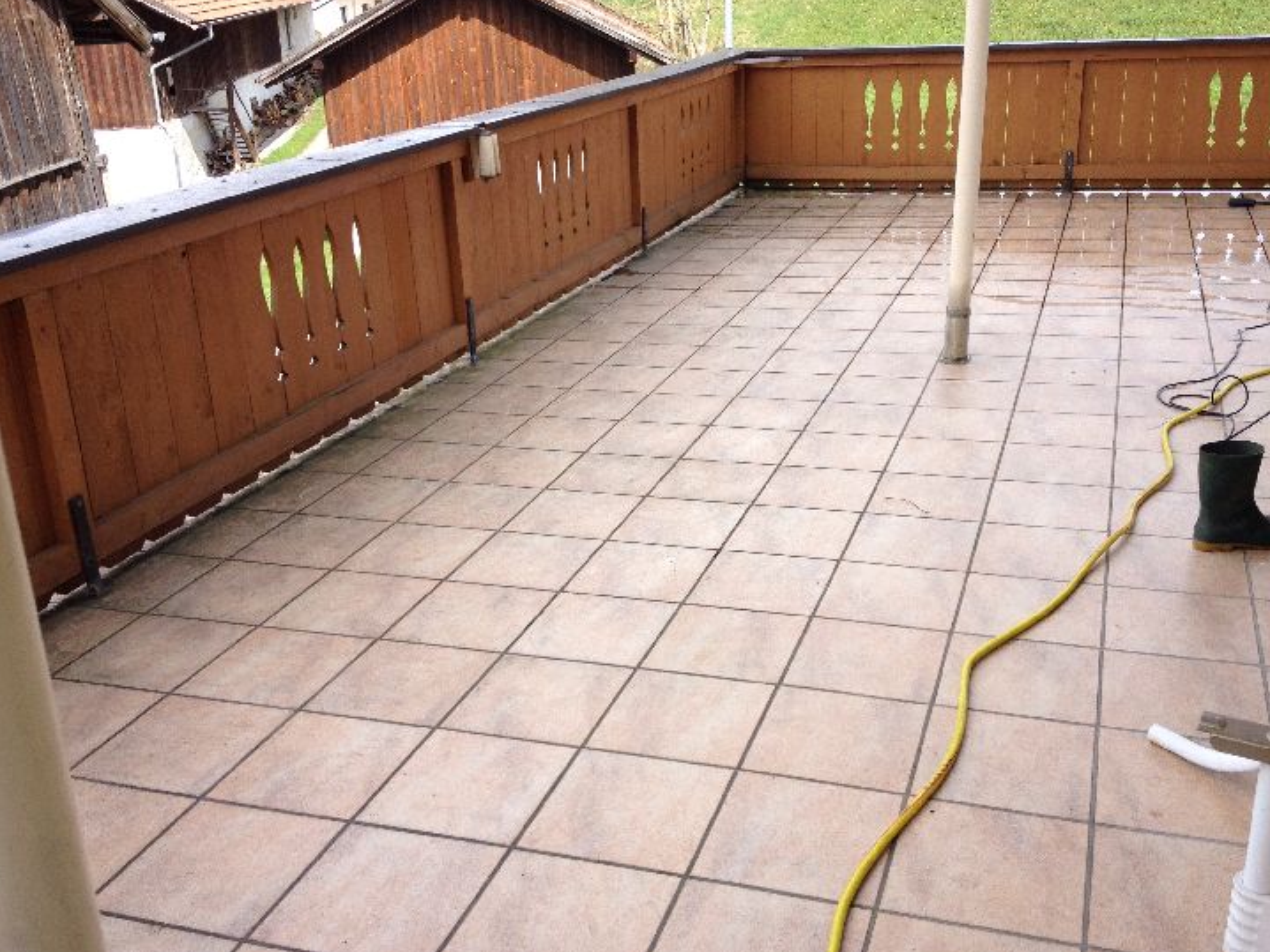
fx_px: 1430
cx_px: 677
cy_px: 462
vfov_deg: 36.8
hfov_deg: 47.8
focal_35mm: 39
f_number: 2.4
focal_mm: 4.28
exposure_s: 1/593
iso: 64
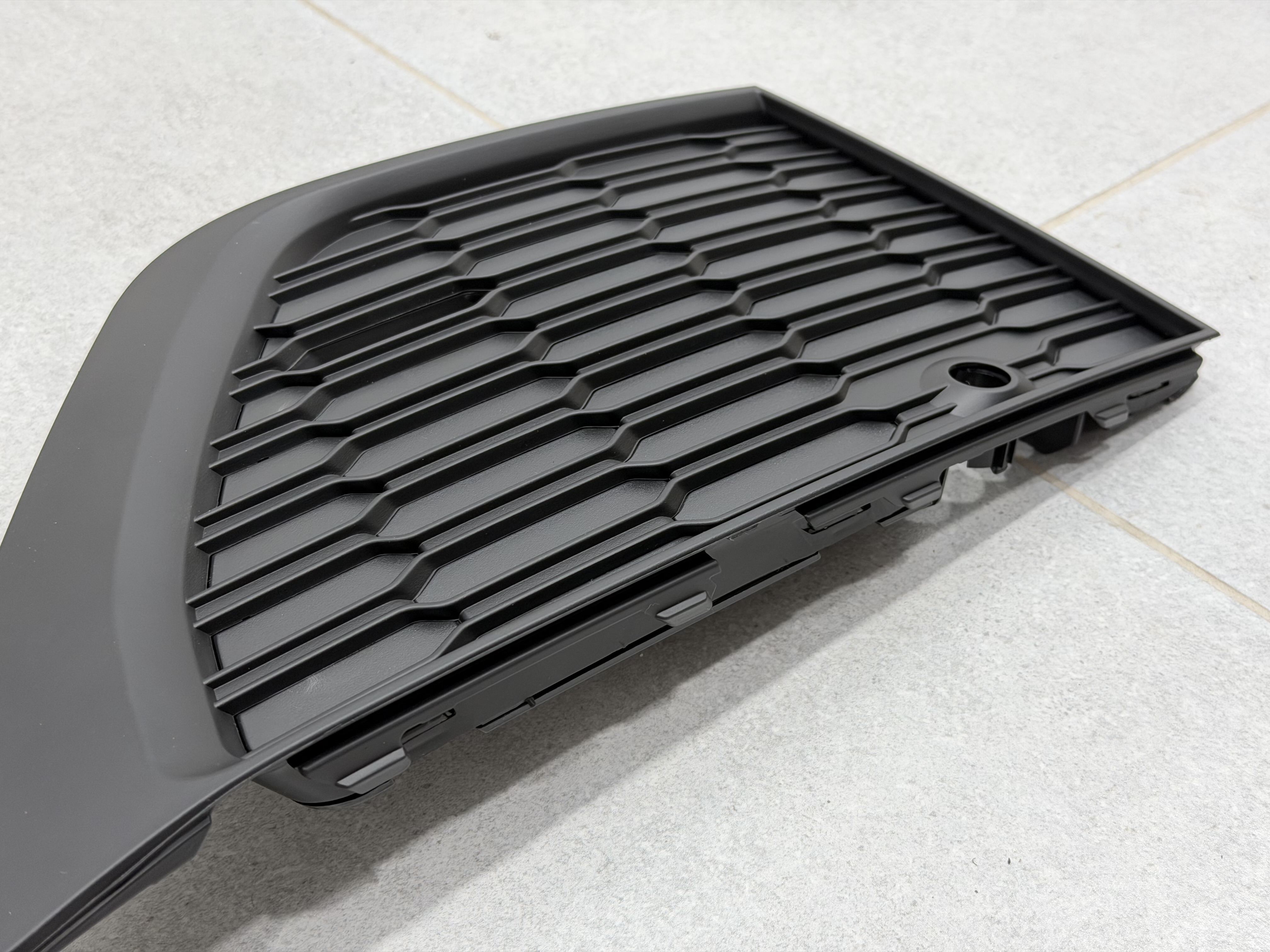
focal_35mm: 48
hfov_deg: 39.7
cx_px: 635
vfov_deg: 30.3
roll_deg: -2.8
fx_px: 1761
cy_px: 476
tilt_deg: -41.1
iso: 50
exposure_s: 1/50
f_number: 1.78
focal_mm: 6.76
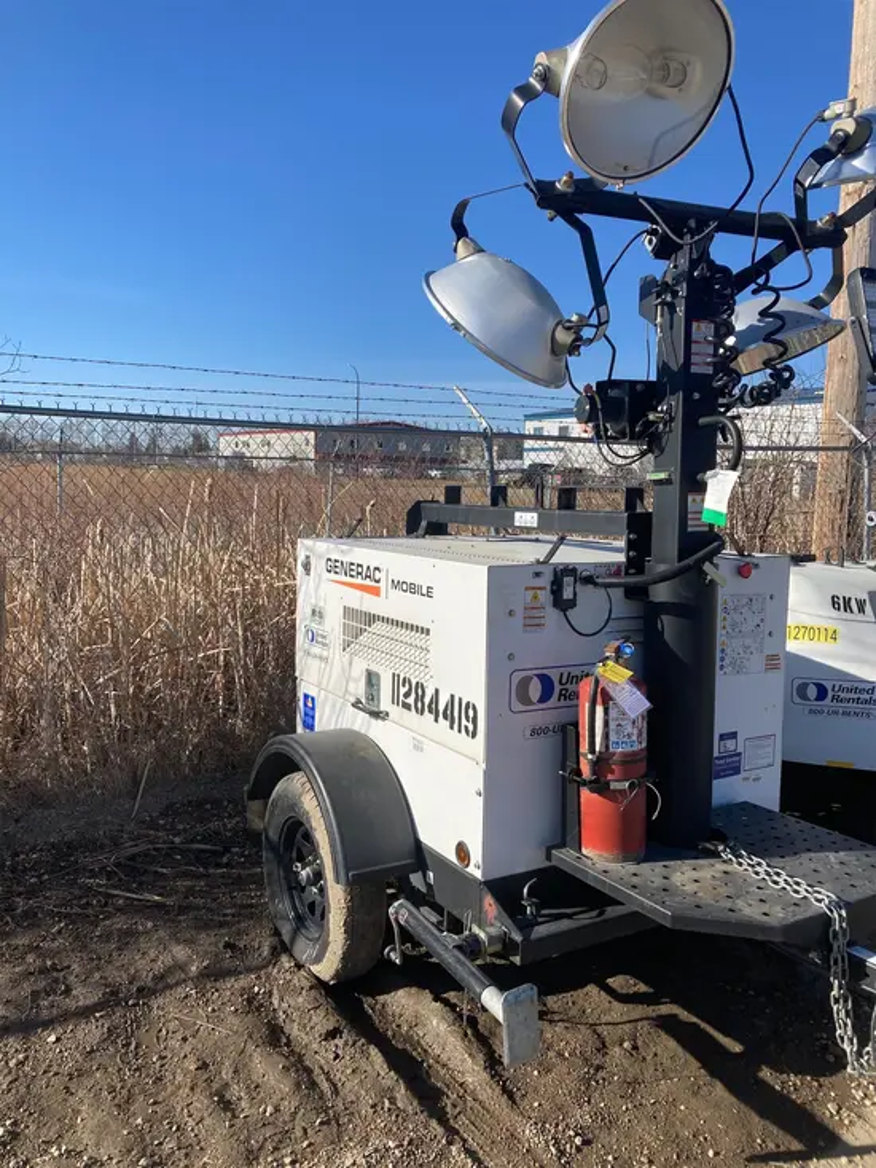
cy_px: 584
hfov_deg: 49.8
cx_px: 438
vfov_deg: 63.4
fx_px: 944
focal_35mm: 28
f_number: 1.8
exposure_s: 1/2000
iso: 20
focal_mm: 3.99
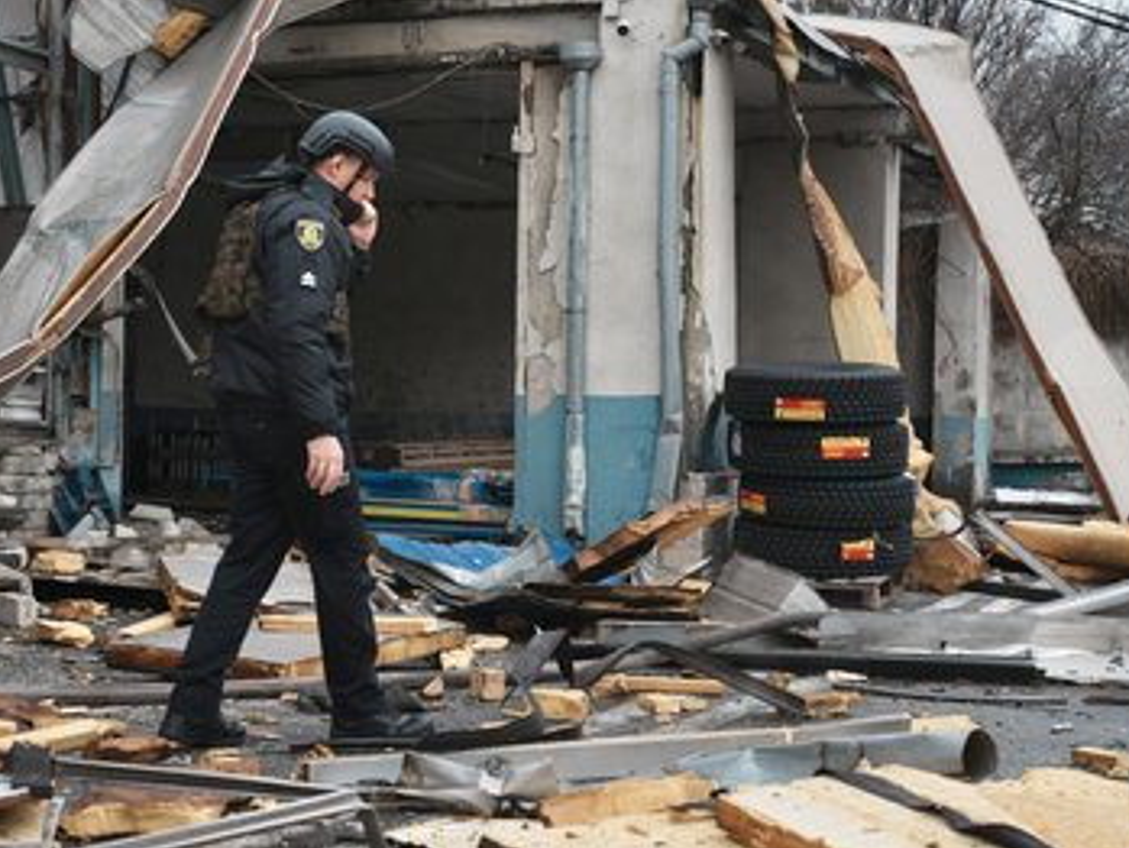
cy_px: 426
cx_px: 582
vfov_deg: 22.6
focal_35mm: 65
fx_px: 2121
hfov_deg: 29.8
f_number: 5.6
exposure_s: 1/250
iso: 200
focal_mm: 59
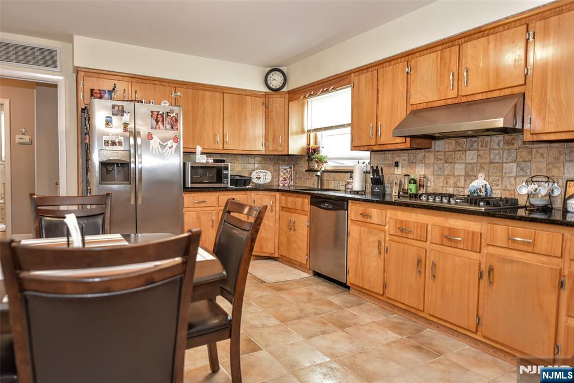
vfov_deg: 53.1
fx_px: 383
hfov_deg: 73.7
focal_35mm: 24
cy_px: 192
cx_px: 287
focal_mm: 24
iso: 800
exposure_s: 1/60
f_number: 3.2
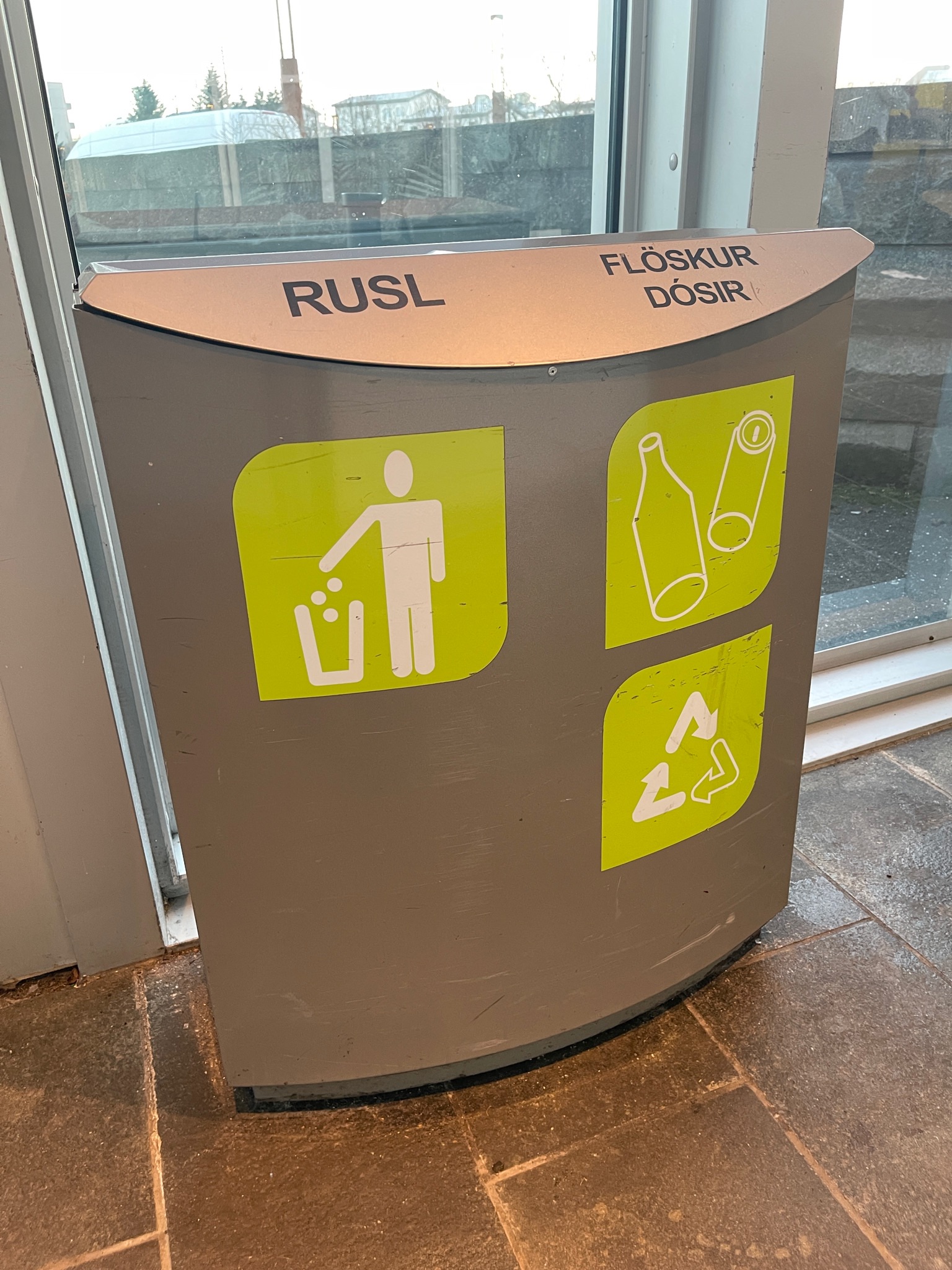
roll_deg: +3.3
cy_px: 635
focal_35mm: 26
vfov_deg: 67.3
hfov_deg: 53.0
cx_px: 476
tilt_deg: -22.4
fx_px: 954
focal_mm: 5.1
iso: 200
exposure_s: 1/50
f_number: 1.6
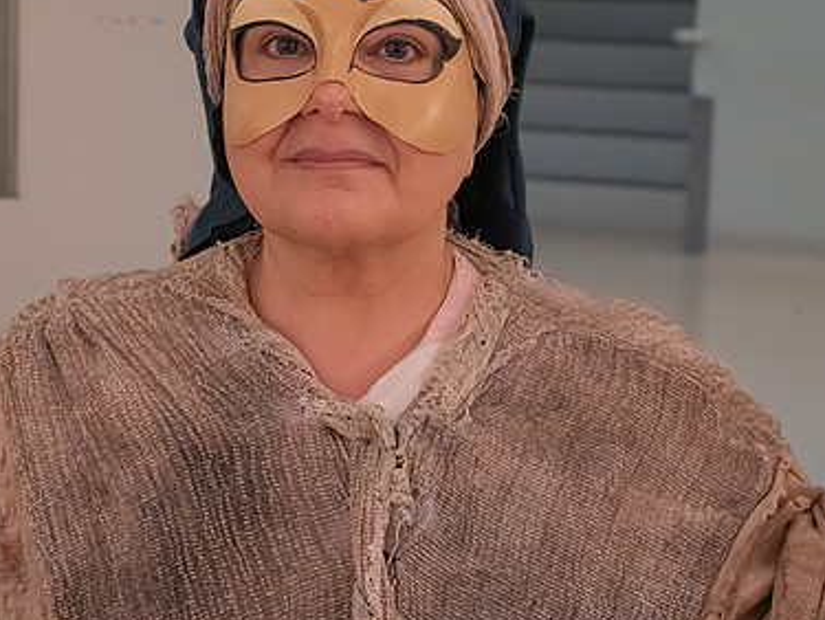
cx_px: 337
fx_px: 2481
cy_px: 230
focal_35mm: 104
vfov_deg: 14.2
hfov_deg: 18.9
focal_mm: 70
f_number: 9
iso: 16000
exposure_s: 1/500
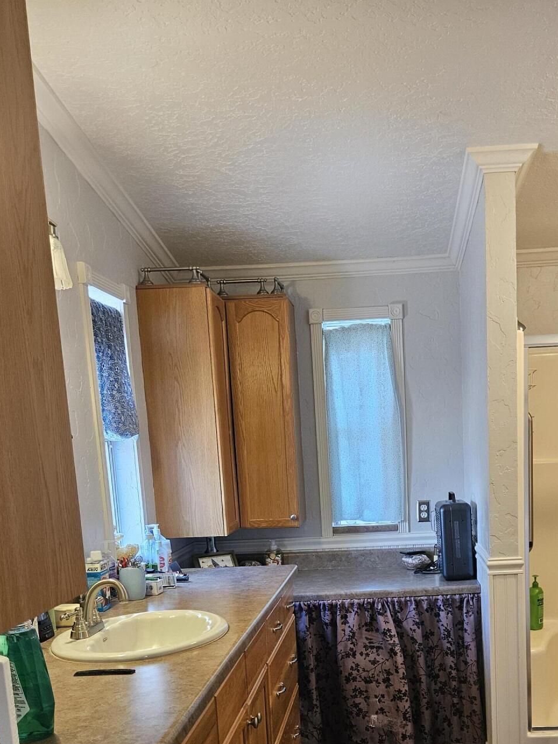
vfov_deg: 48.8
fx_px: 774
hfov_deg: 39.2
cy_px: 580
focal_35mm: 36
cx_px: 368
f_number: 1.8
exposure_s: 1/120
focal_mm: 5.4
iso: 400
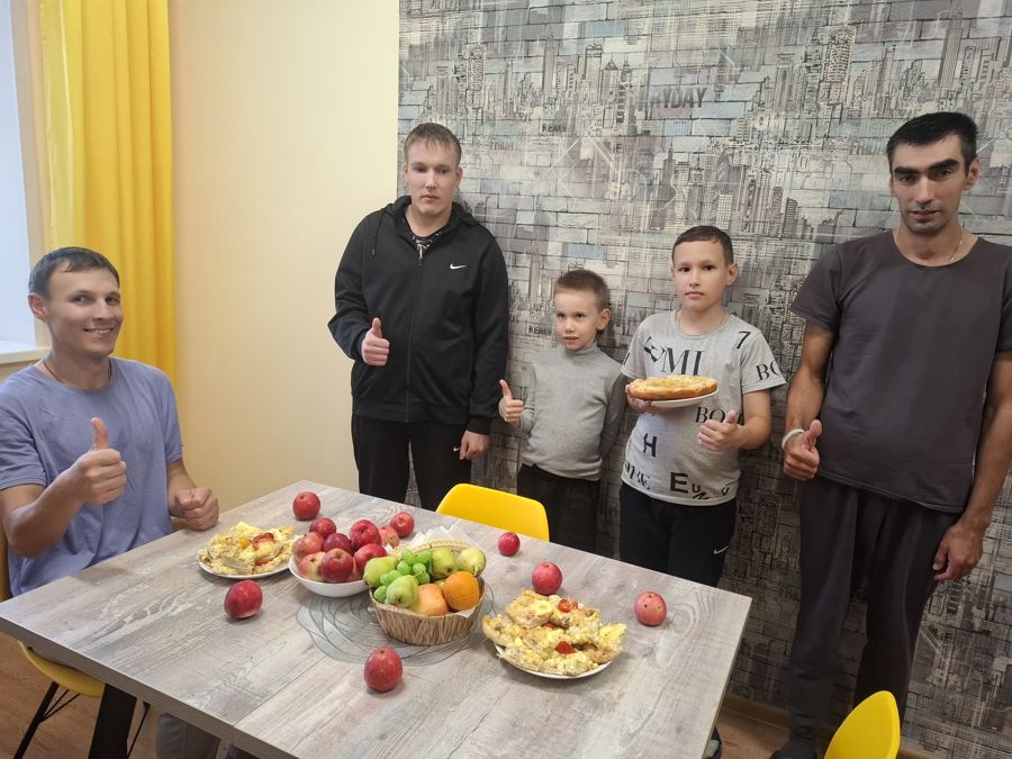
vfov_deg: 58.9
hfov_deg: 73.9
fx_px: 672
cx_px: 506
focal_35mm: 23
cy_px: 380
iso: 250
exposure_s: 1/50
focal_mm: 5.54
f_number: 1.8
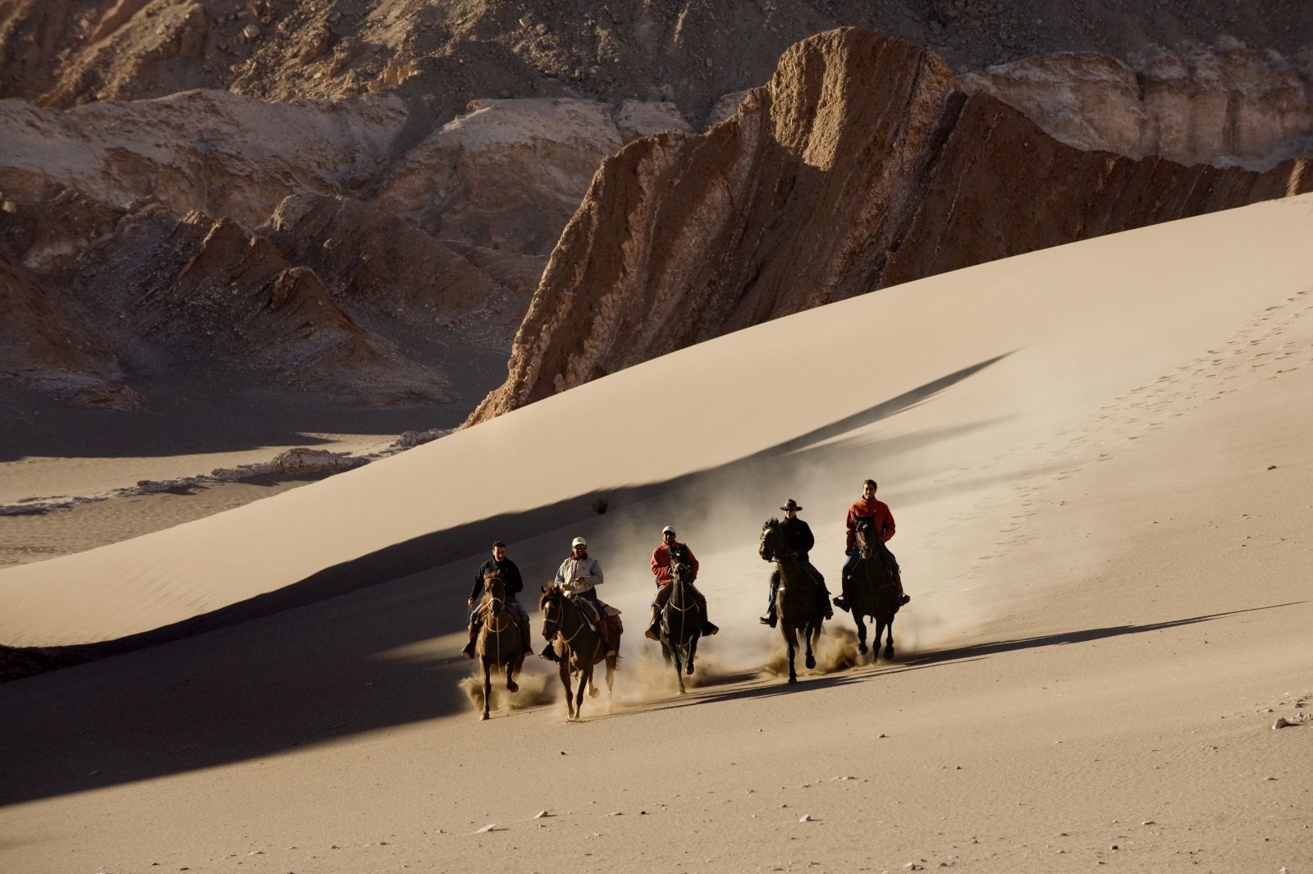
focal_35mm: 200
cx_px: 656
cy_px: 437
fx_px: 7290
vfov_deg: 6.9
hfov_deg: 10.3
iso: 1000
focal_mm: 200
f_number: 8
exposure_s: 1/2000
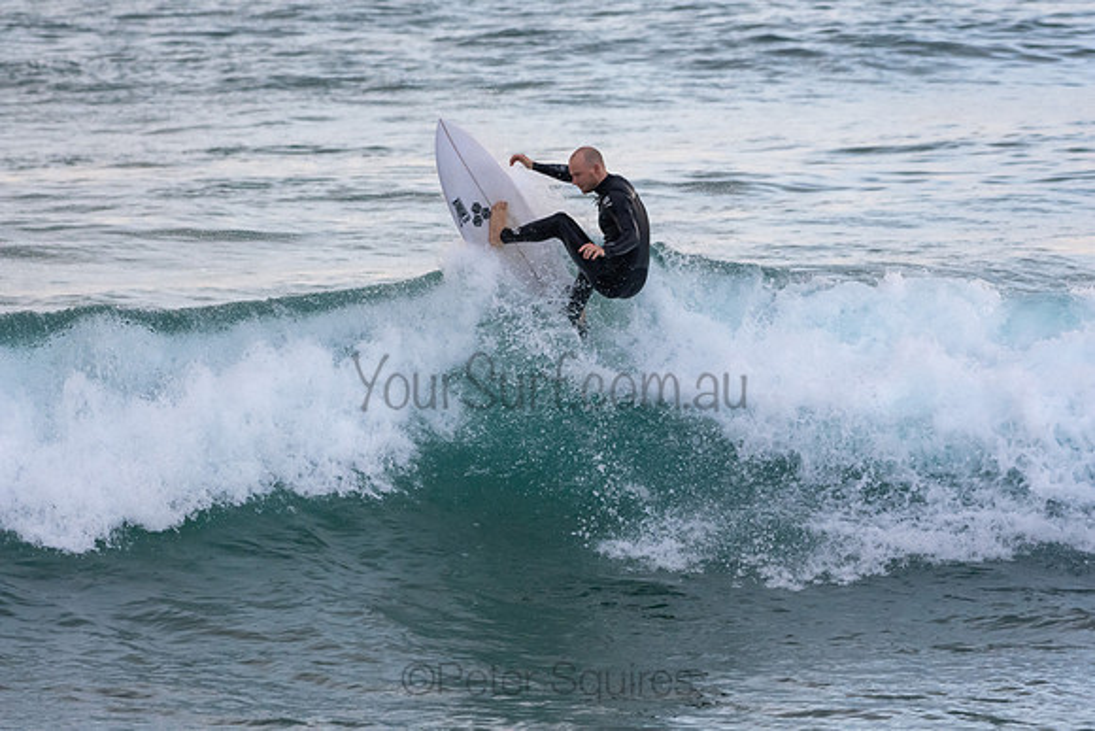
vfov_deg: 4.0
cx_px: 548
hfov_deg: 6.0
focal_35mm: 345
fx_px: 10496
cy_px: 366
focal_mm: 230
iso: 1800
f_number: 5.6
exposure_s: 1/1000
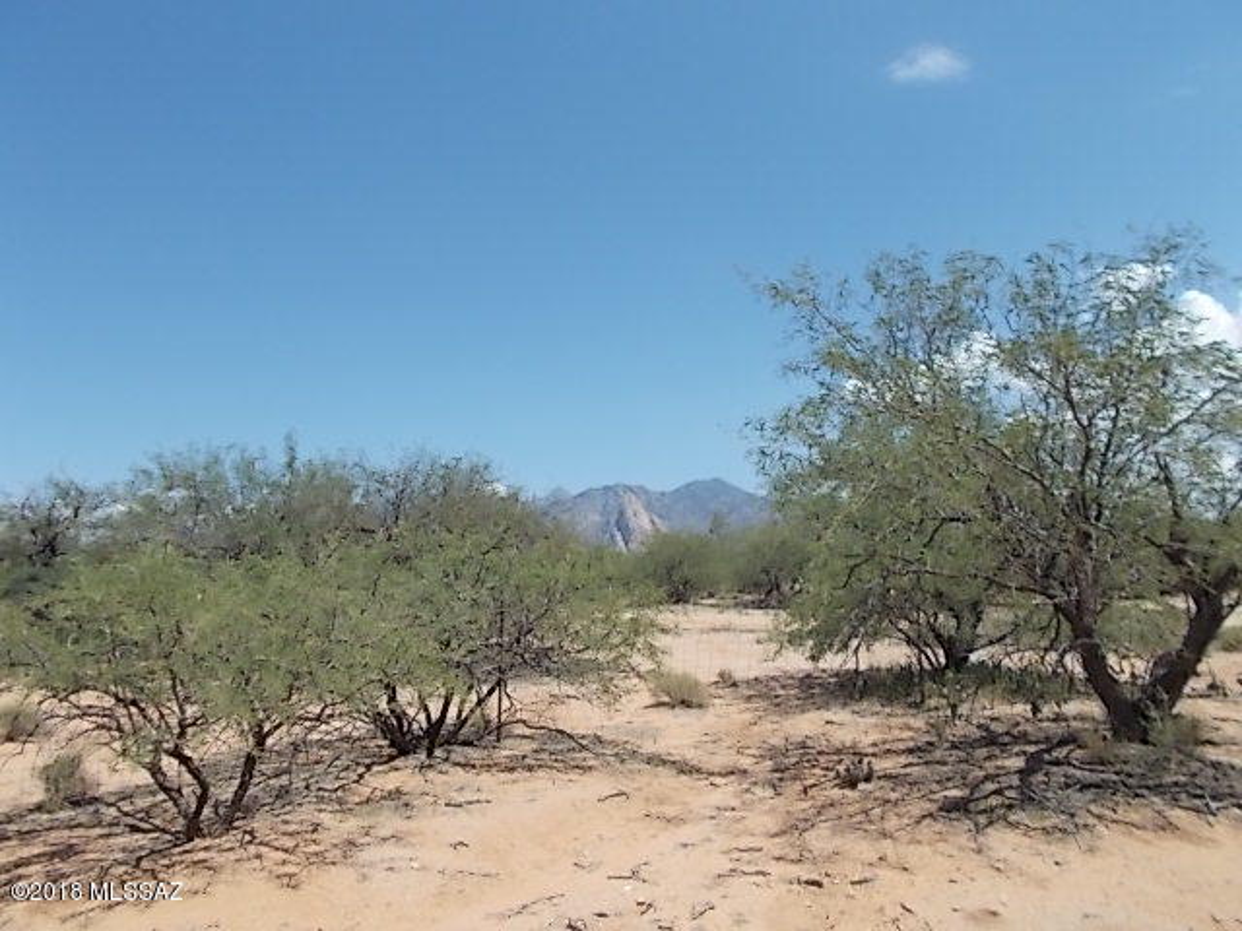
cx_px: 621
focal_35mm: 26
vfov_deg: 53.1
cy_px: 466
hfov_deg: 67.3
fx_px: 933
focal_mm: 4.6
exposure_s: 1/125
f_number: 8
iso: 80
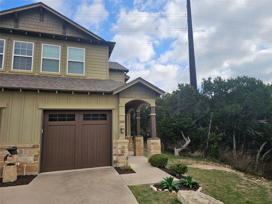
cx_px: 136
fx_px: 181
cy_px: 102
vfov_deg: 58.9
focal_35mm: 23
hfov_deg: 73.9
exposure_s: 1/724
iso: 10
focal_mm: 6.3
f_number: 1.7
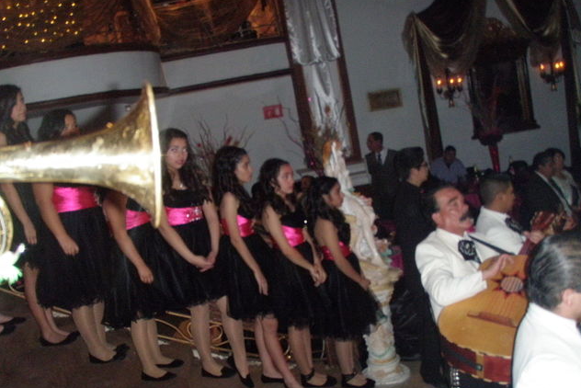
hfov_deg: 48.4
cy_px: 208
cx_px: 293
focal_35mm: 40
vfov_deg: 33.4
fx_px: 646
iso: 500
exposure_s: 1/30
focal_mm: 6.7
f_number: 3.5
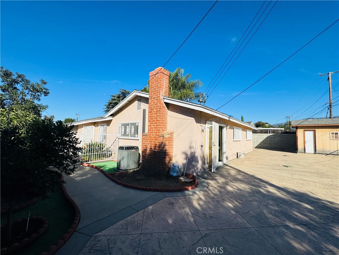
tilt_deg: +3.3
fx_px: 137
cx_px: 170
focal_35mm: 14
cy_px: 128
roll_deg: -1.9
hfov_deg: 102.1
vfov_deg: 85.7
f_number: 2.2
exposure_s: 1/3717
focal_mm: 2.22
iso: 50
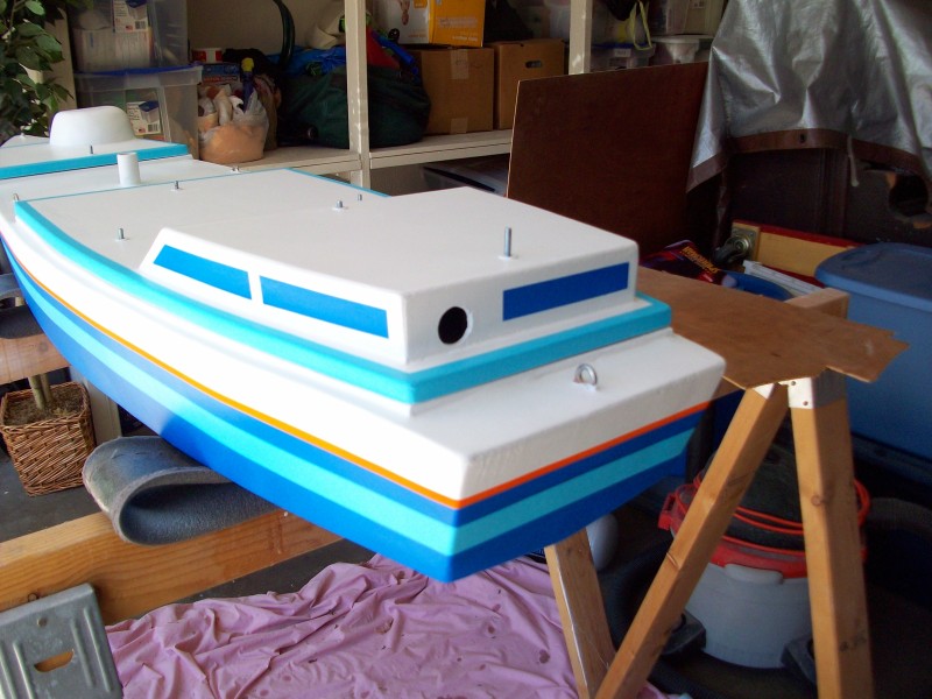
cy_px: 350
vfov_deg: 41.8
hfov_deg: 54.0
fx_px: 915
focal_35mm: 34
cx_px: 466
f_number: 2.8
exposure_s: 1/196
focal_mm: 5.7
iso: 80
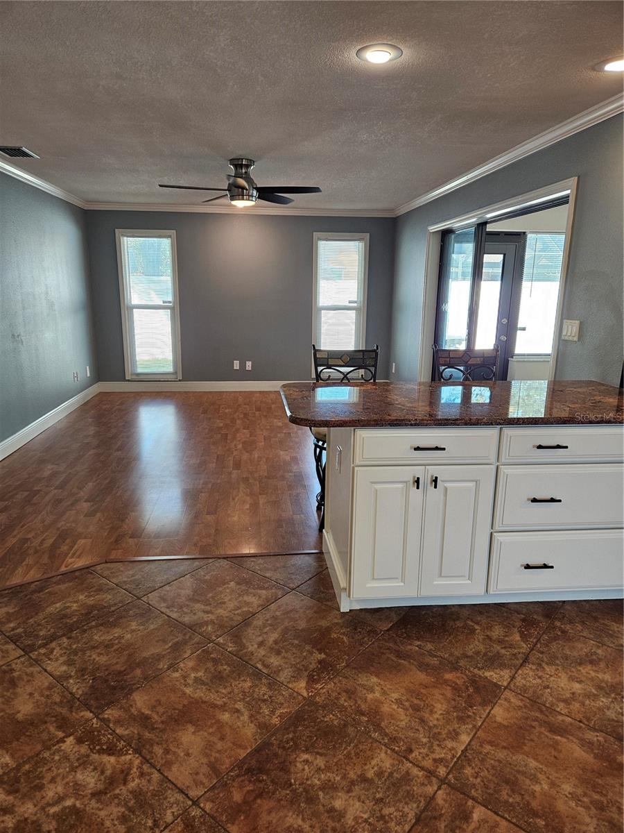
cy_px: 416
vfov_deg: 73.9
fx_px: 553
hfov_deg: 58.9
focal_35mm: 23
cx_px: 312
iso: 100
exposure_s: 1/120
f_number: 1.8
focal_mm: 5.4
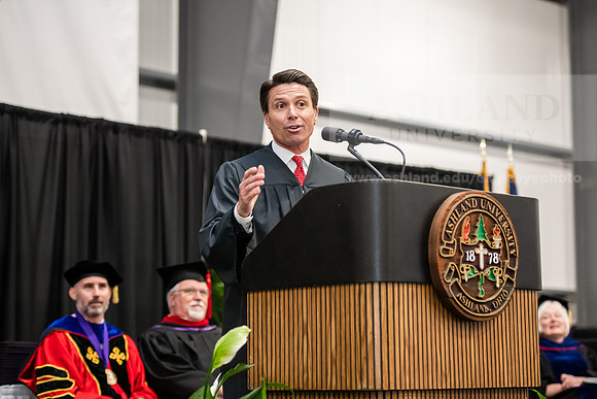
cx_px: 298
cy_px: 200
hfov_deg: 23.6
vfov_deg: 15.9
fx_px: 1426
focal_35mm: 86
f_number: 3.2
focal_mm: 86
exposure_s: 1/200
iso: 3200
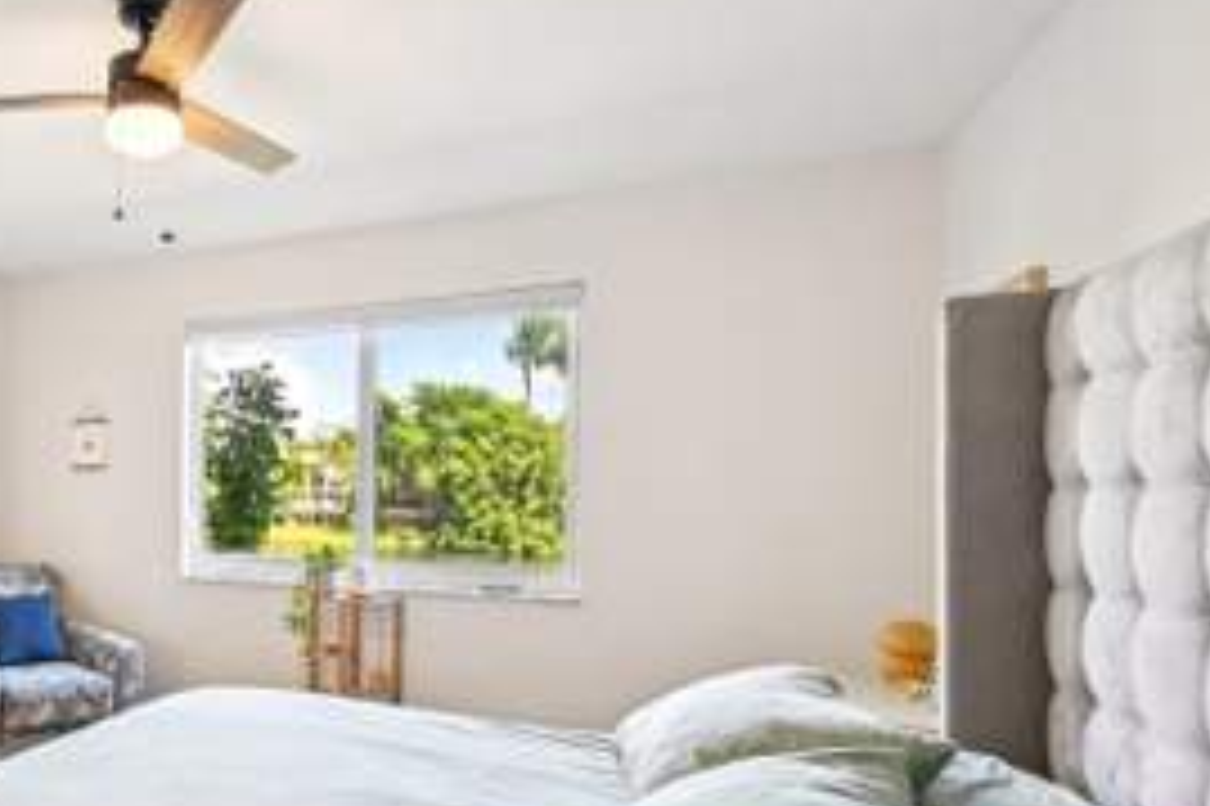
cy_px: 511
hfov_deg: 63.1
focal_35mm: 25
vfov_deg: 50.6
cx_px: 184
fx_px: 840
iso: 2000
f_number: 8
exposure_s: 1/160
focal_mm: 14
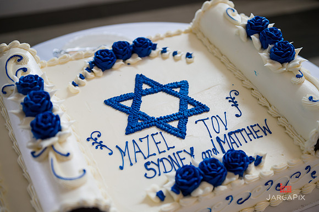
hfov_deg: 41.1
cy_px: 106
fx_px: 425
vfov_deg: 28.0
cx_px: 160
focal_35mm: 48
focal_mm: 48
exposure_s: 1/200
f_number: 3.2
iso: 400
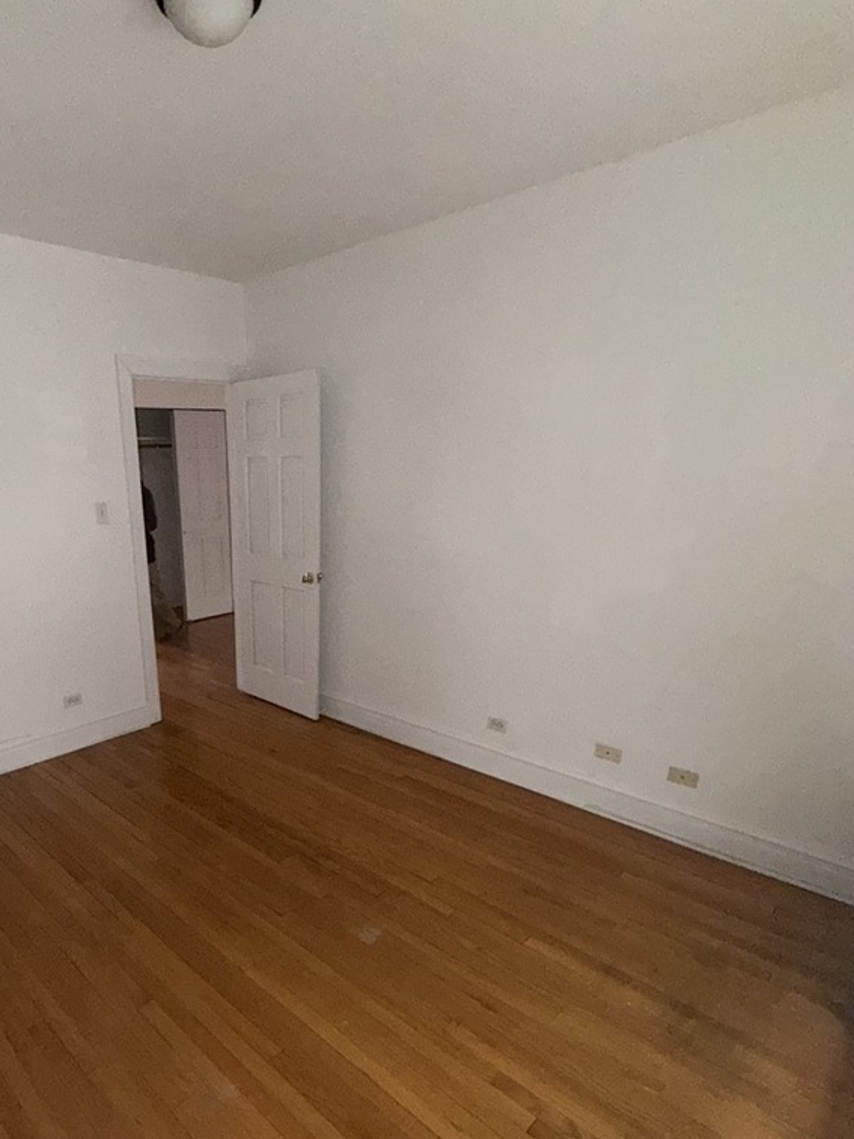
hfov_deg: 63.7
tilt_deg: -21.6
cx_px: 261
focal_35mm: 20
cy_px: 717
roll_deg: +1.1
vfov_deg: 80.1
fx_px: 658
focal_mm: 2.22
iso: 400
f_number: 2.2
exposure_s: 1/60
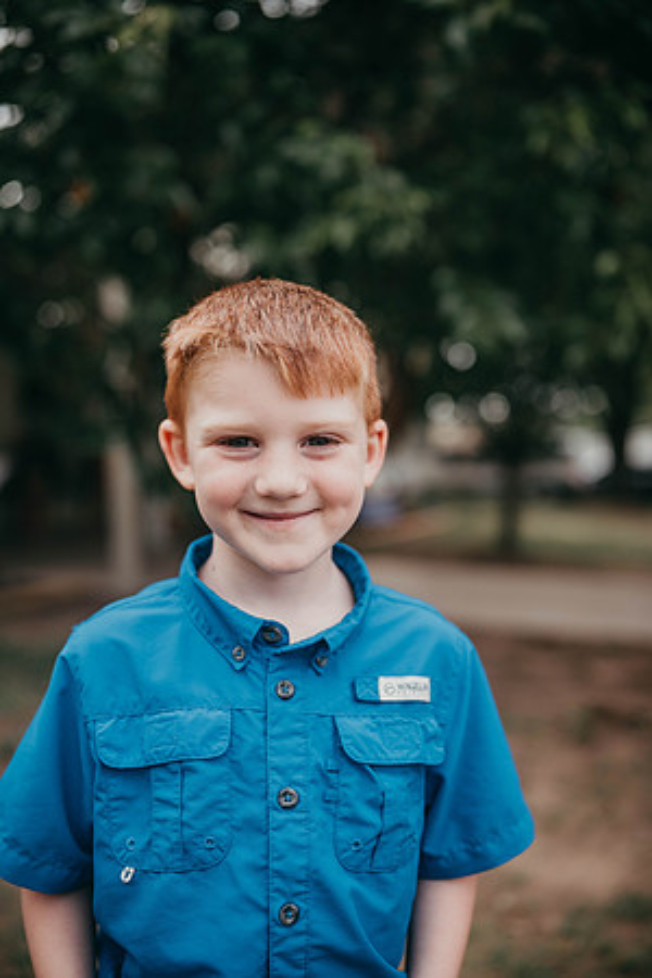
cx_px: 326
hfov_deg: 37.9
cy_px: 489
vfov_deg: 54.4
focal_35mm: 35
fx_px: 951
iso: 50
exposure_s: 1/2000
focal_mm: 35
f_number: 1.8
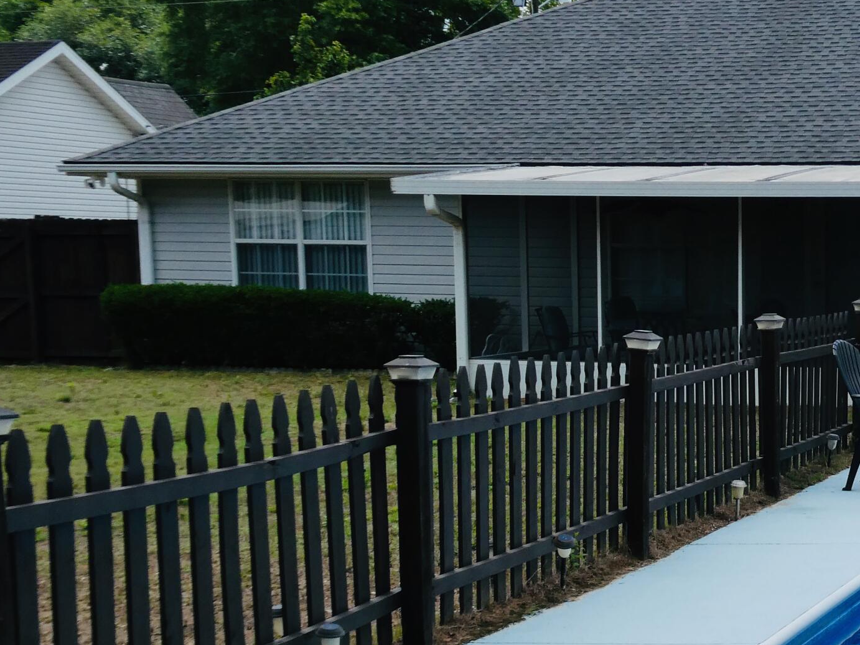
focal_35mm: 76
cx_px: 838
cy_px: 598
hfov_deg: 24.6
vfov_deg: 19.0
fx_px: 1888
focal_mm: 6.3
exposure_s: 1/800
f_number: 3.7
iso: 80
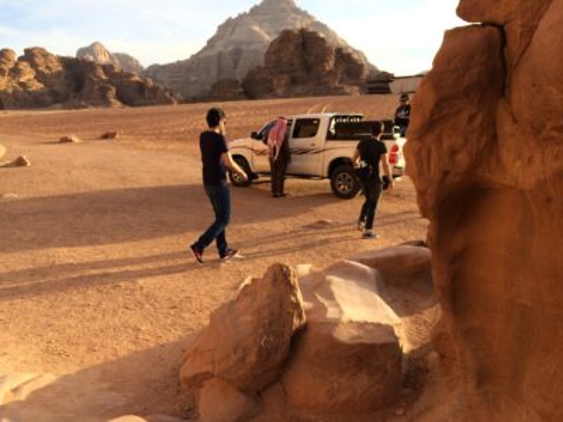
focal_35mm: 30
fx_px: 488
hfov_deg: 60.0
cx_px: 282
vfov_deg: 46.8
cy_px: 211
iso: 32
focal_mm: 4.12
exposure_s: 1/651
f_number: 2.2
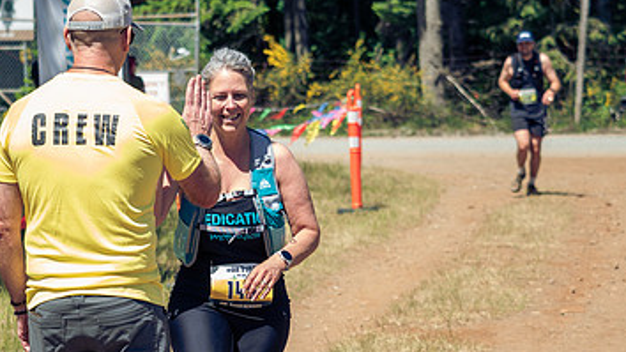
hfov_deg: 13.1
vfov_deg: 7.4
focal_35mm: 164
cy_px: 160
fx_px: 2722
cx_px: 260
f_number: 2.8
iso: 80
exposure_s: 1/800
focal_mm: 46
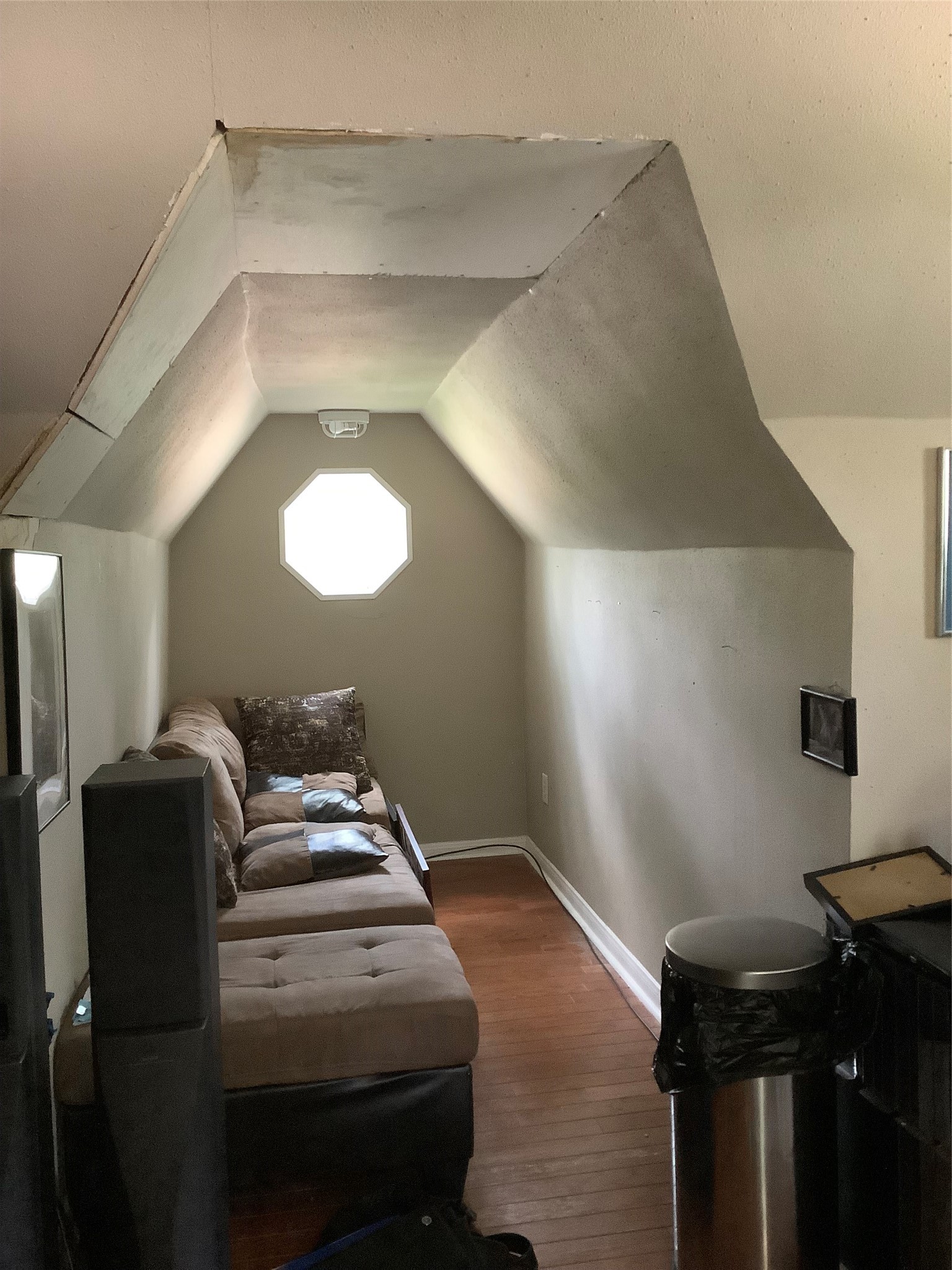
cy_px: 635
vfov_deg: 58.4
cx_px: 476
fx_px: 1137
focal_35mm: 31
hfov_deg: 45.4
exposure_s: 1/30
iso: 500
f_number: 2.4
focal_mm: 3.3
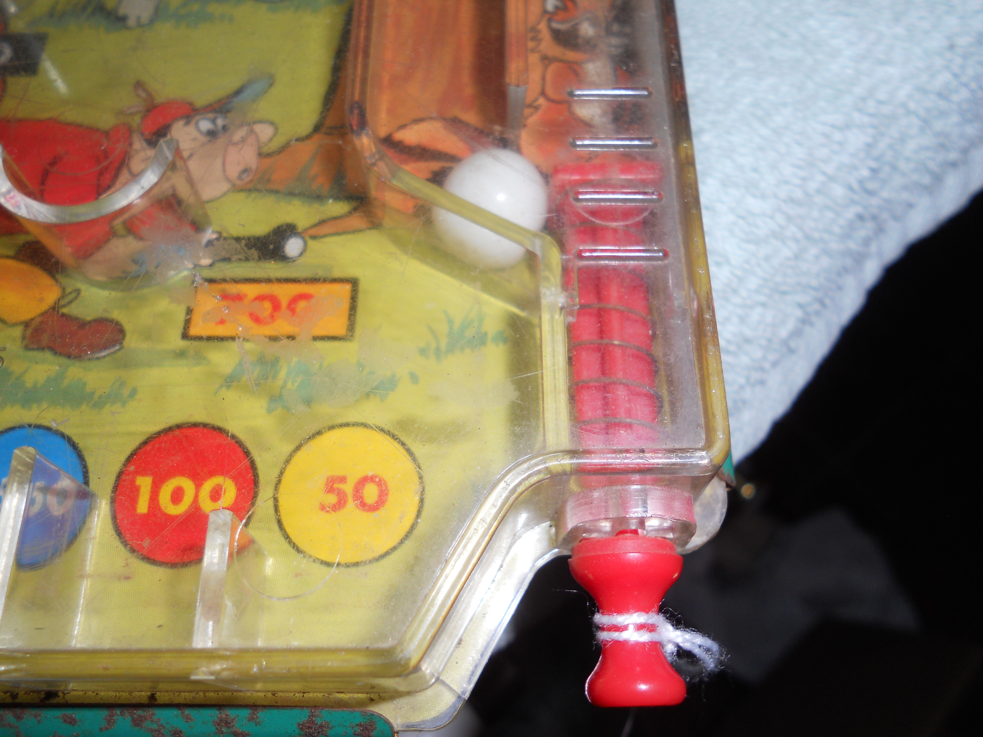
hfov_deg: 56.8
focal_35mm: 32
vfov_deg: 44.2
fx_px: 909
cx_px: 492
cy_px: 368
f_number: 8.8
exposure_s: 1/25
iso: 80
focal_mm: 5.8
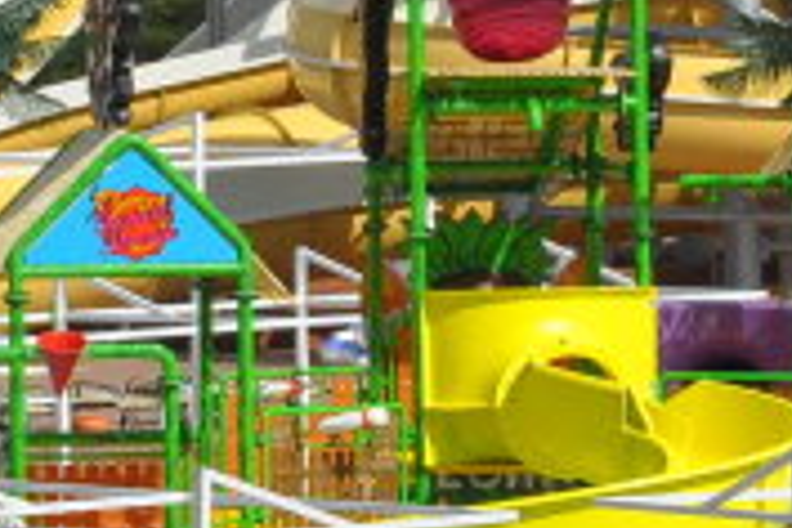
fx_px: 11791
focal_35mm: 536
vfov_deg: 2.6
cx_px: 595
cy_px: -318
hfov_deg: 3.8
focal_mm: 62
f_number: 11
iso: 640
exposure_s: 1/2000
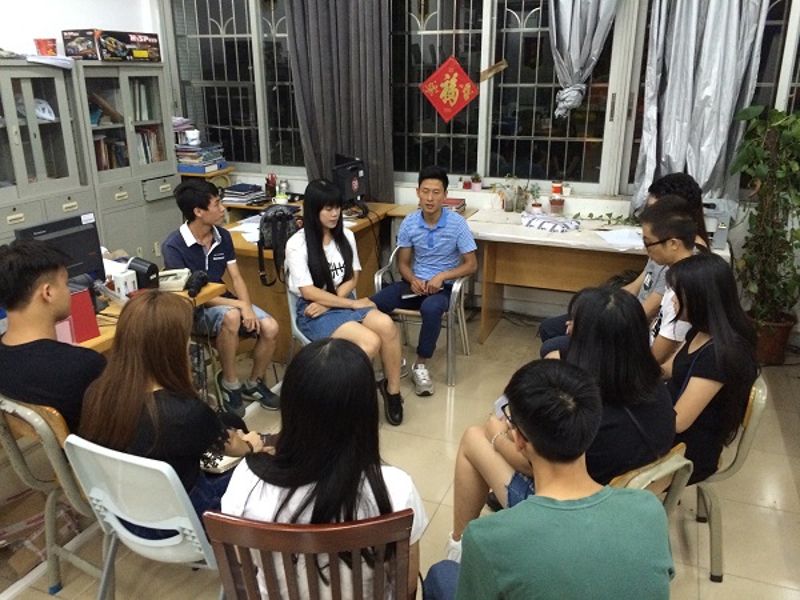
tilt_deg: -18.5
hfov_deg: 61.7
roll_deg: -1.5
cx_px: 400
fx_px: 670
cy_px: 300
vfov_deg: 48.2
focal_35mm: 29
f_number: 2.2
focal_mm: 4.15
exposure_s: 1/17
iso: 320
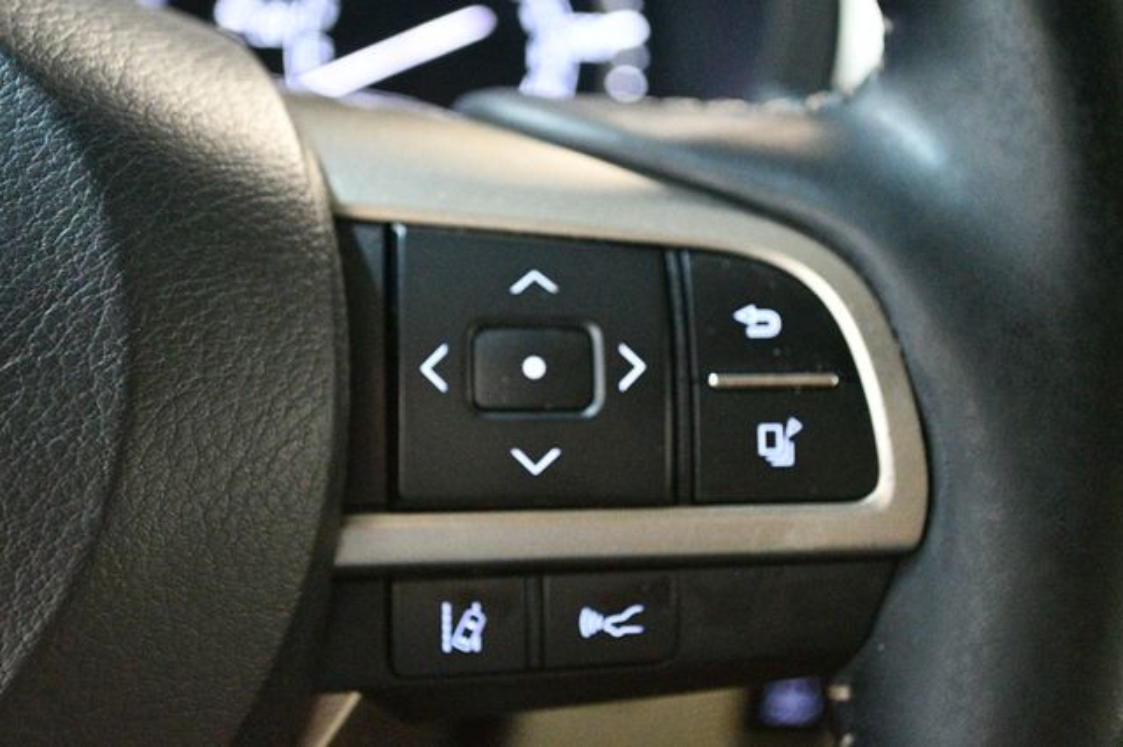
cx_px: 562
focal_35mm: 63
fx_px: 1964
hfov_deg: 31.9
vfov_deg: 21.5
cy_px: 374
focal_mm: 42
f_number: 5.3
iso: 12800
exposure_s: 1/50
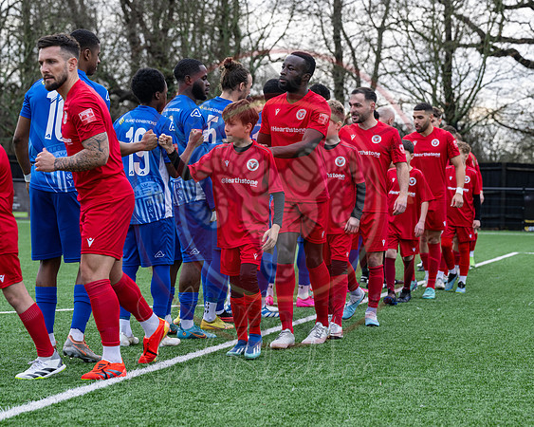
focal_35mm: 101
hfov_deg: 18.9
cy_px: 214
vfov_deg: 15.2
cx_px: 290
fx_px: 1601
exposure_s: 1/250
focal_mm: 90
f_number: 5
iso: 250
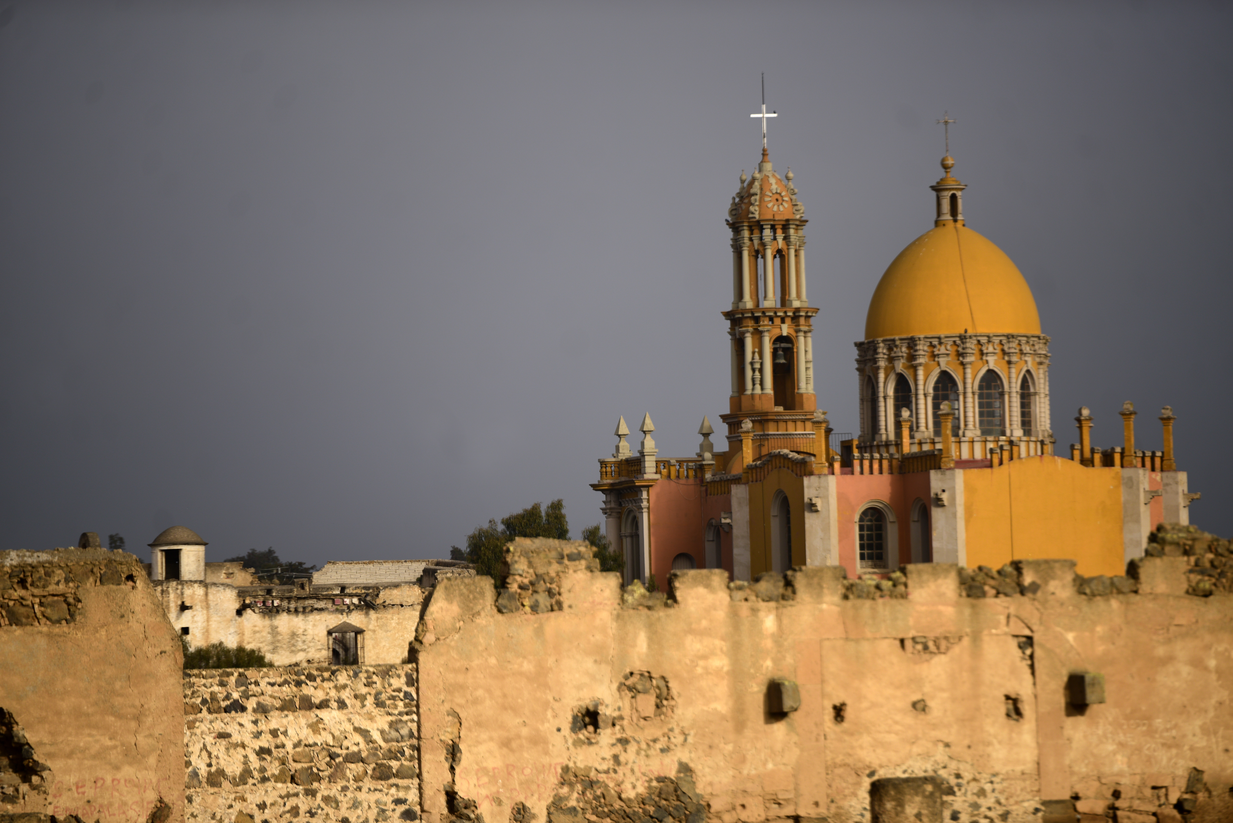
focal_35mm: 185
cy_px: 412
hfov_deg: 11.1
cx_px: 616
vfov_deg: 7.4
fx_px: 6338
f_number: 2.8
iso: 40
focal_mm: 185
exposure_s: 1/1250
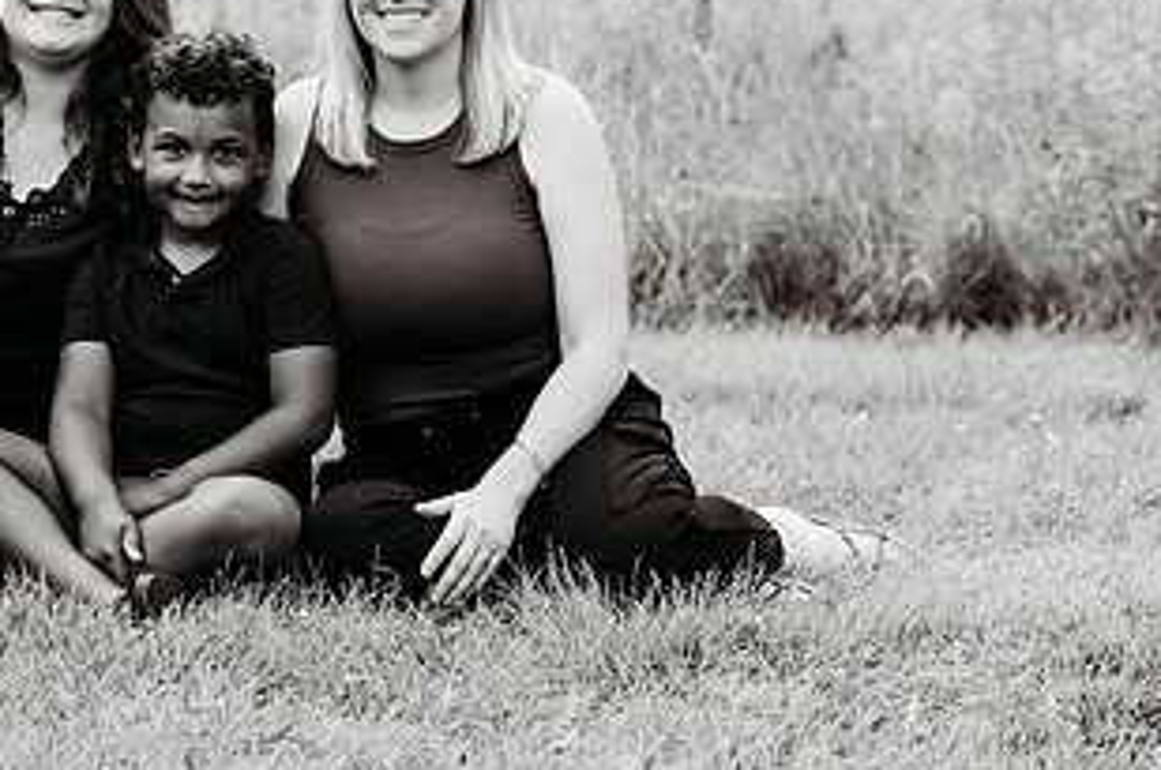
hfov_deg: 18.5
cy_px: 128
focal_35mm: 109
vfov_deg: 12.5
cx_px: 128
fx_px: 3510
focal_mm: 58
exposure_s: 1/250
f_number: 2.8
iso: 400
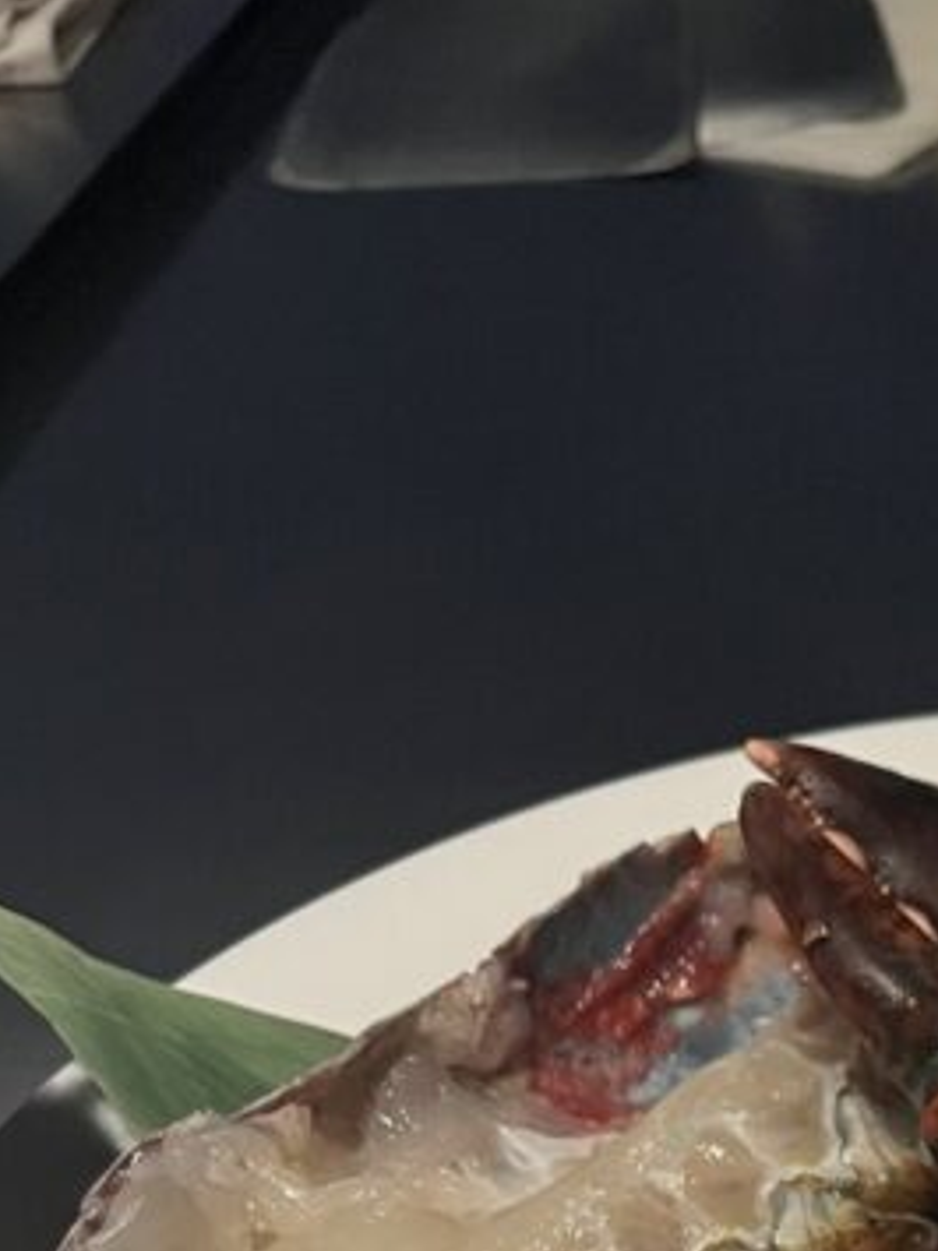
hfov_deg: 18.8
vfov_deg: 22.2
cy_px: 1787
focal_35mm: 75
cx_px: 1061
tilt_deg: -48.7
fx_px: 2711
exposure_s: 1/60
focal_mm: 5.1
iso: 200
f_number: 1.6
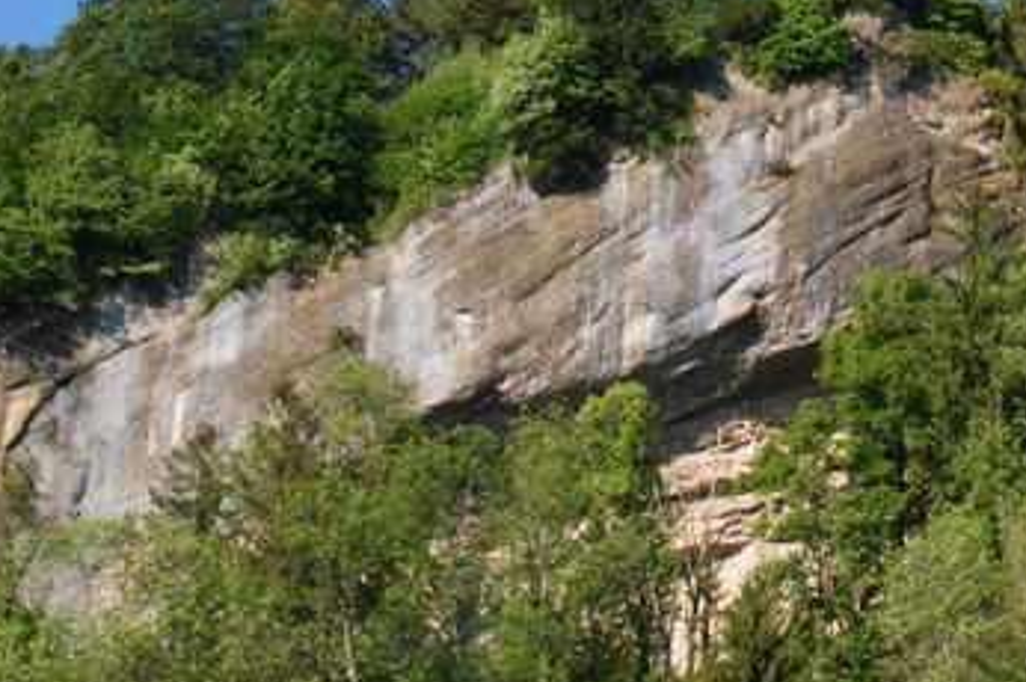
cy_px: -173
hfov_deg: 10.7
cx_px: 1358
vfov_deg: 7.2
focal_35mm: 187
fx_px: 5335
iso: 100
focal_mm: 45
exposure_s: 1/100
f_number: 10
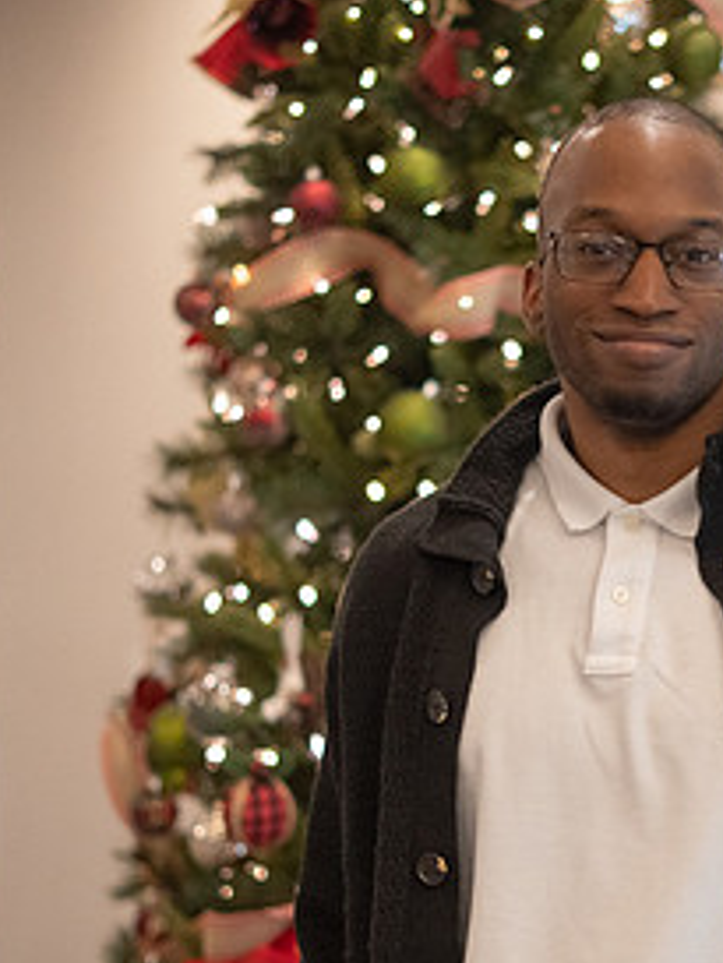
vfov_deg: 19.2
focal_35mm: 102
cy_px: 552
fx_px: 2838
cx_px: 582
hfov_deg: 14.4
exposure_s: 1/320
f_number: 1.8
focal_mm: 50
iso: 2000
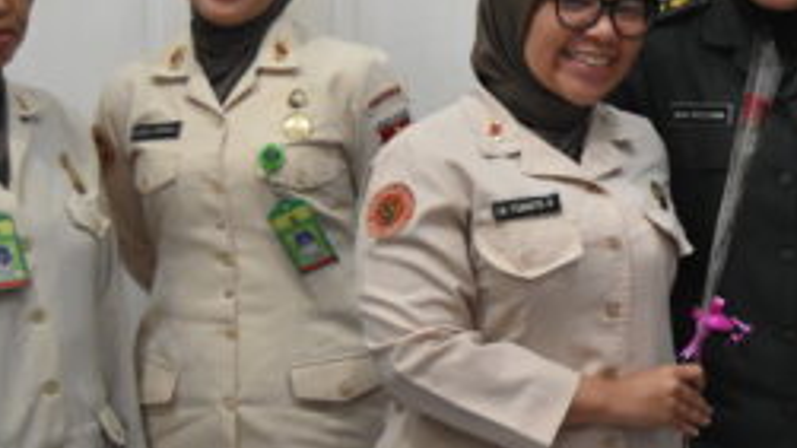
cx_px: 797
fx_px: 2303
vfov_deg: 11.1
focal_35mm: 109
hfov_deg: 19.1
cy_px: 89
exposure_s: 1/100
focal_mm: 26
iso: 3200
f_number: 4
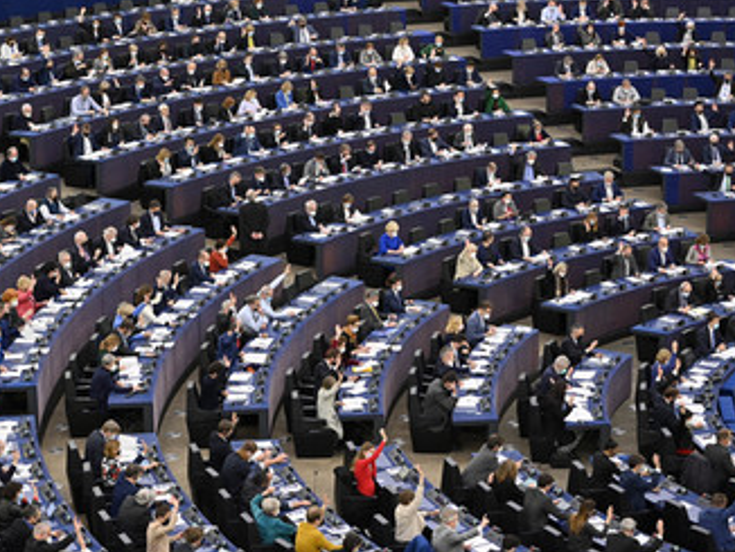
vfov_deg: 15.9
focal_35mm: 93
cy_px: 230
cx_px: 276
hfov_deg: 21.0
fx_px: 1976
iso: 1250
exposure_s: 1/500
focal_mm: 70
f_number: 2.8
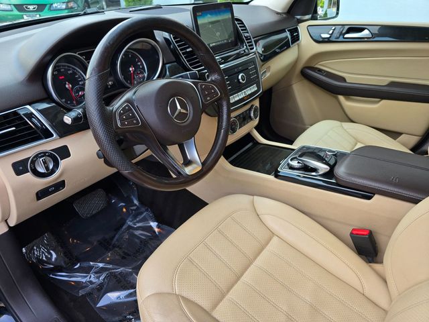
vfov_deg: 58.9
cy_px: 161
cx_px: 214
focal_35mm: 23
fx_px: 285
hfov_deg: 73.9
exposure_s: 1/50
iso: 20
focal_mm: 6.3
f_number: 1.7
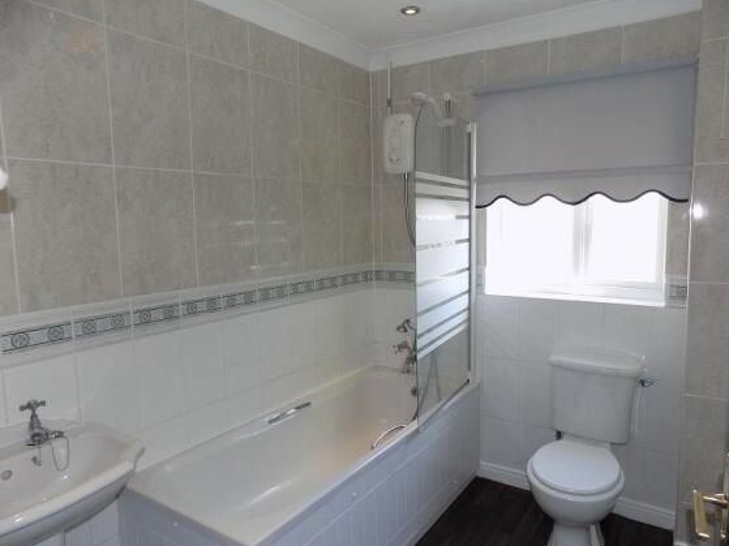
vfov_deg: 56.8
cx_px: 370
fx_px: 505
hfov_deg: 71.6
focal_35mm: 24
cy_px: 276
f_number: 3.1
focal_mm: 4
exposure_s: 1/30
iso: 100
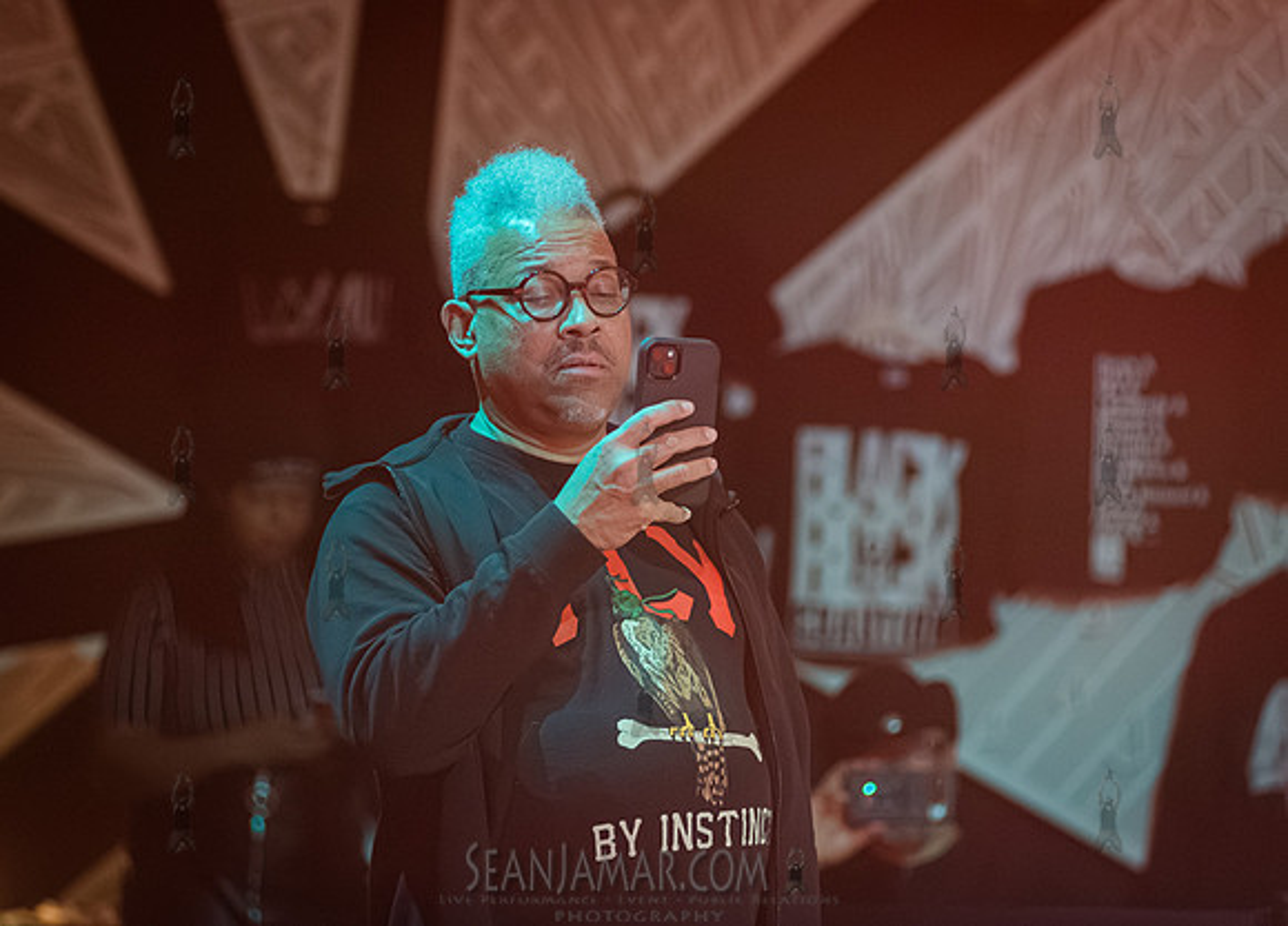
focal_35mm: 179
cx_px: 611
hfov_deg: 11.2
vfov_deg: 8.1
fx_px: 6575
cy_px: 382
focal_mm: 145
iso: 8000
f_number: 2.8
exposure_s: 1/160
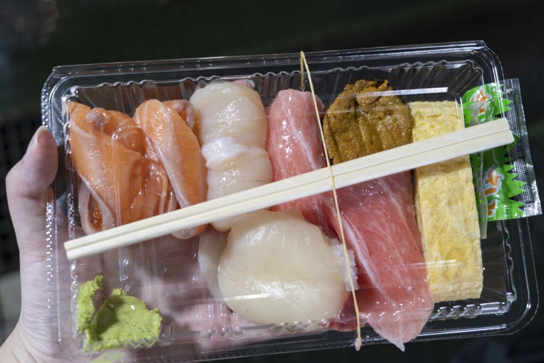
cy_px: 182
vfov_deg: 28.1
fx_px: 725
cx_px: 272
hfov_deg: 41.1
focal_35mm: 48
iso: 250
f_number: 5.6
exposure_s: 1/60
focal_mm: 48
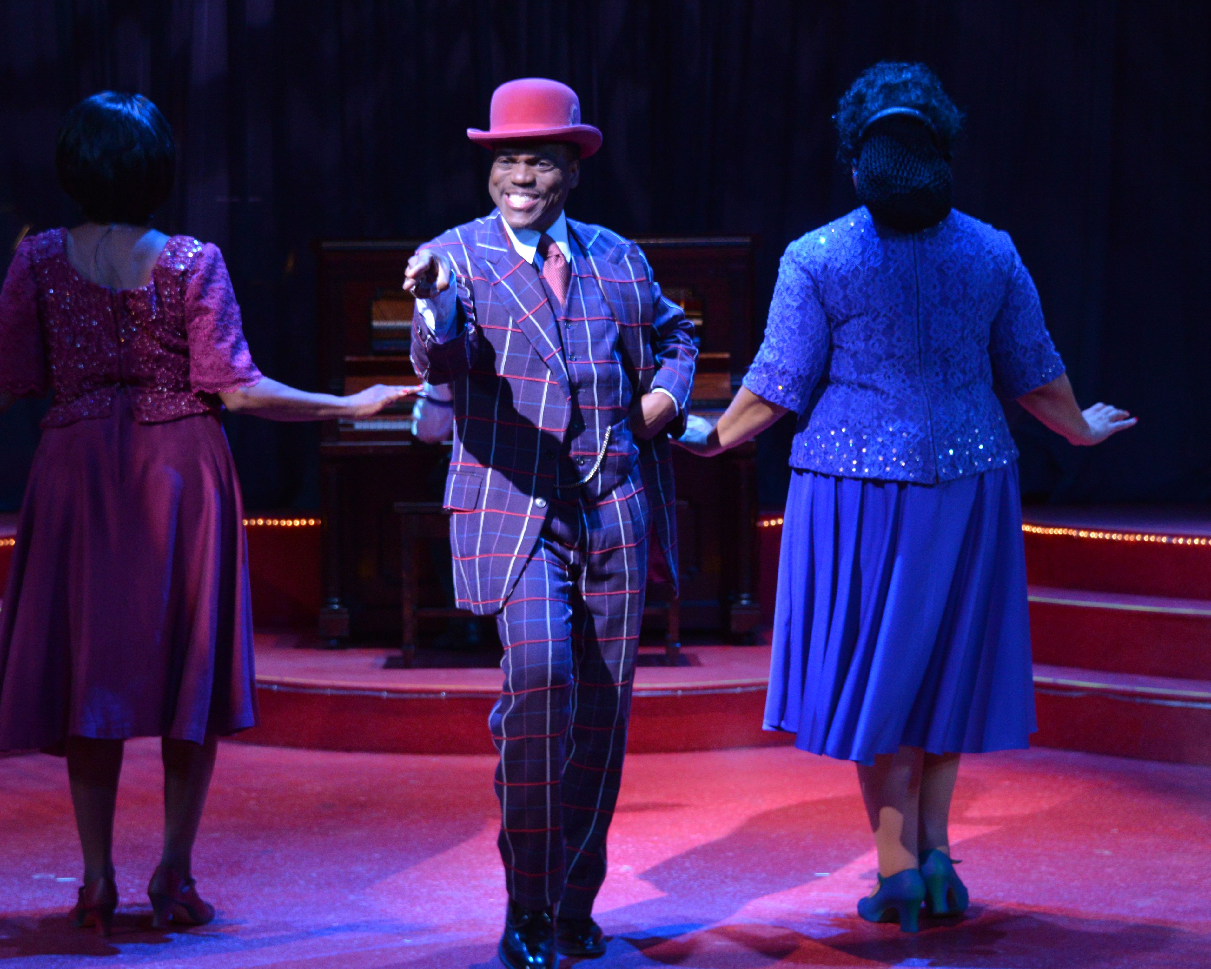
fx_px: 2652
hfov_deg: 25.7
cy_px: 447
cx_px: 546
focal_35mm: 74
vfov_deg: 20.7
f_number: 4.5
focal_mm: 50
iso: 3200
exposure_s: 1/250
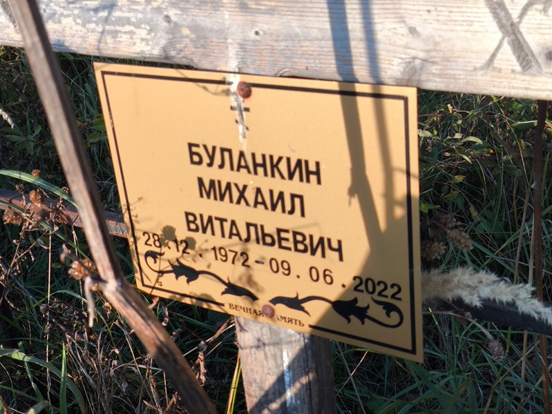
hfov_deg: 38.2
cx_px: 276
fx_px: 798
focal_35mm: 50
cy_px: 207
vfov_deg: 29.1
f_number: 1.7
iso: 50
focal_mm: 4.71
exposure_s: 1/259
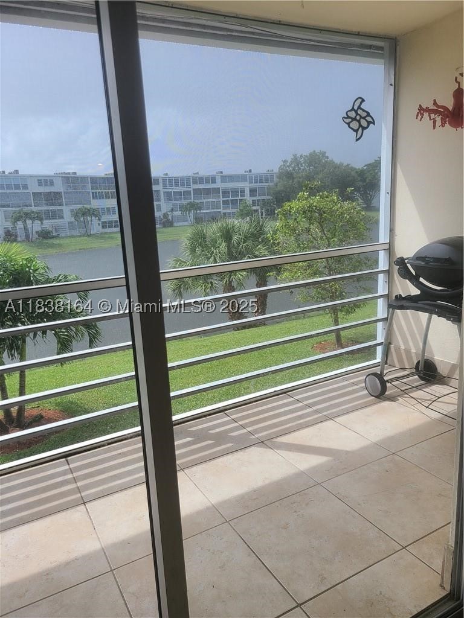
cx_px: 232
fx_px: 465
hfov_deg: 53.1
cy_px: 309
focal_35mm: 26
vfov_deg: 67.3
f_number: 1.8
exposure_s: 1/842
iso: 40
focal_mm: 5.4
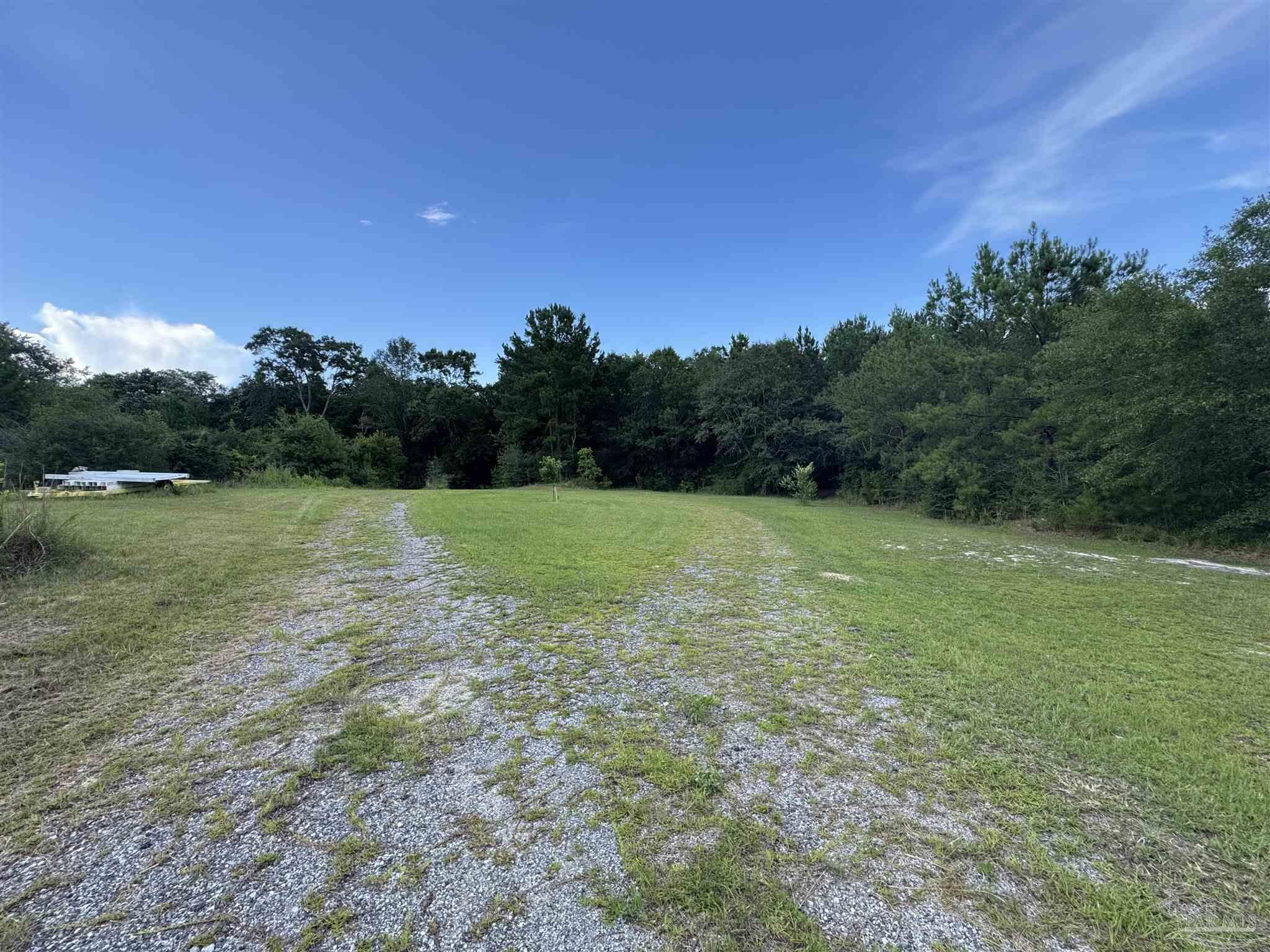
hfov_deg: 102.1
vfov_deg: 85.7
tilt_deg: -0.4
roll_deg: +3.0
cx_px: 635
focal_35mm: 14
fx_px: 514
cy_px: 476
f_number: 2.2
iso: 40
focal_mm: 2.22
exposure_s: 1/464
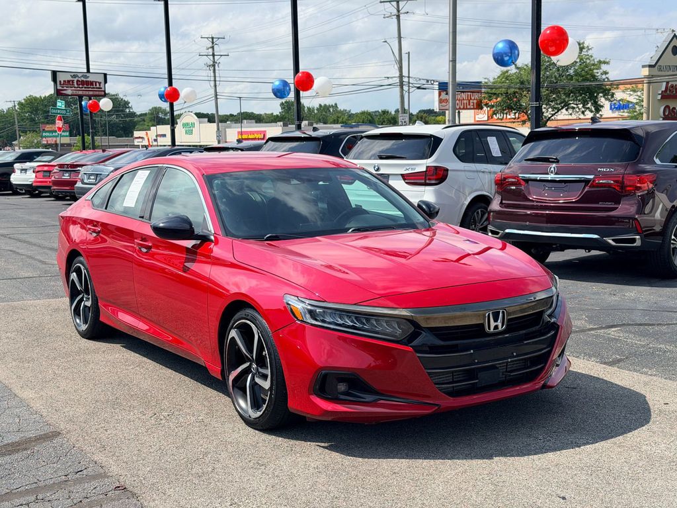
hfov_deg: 39.7
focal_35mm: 48
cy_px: 254
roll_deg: +1.6
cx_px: 338
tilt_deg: -7.6
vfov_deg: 30.3
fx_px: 939
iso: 64
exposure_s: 1/4098
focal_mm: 6.76
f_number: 1.78
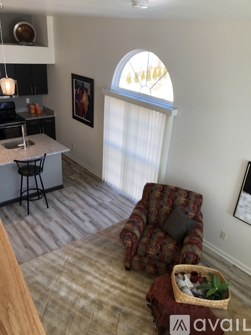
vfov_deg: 63.5
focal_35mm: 28
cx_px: 126
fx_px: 271
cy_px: 168
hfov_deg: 49.7
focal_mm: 3.99
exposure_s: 1/120
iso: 32
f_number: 1.8
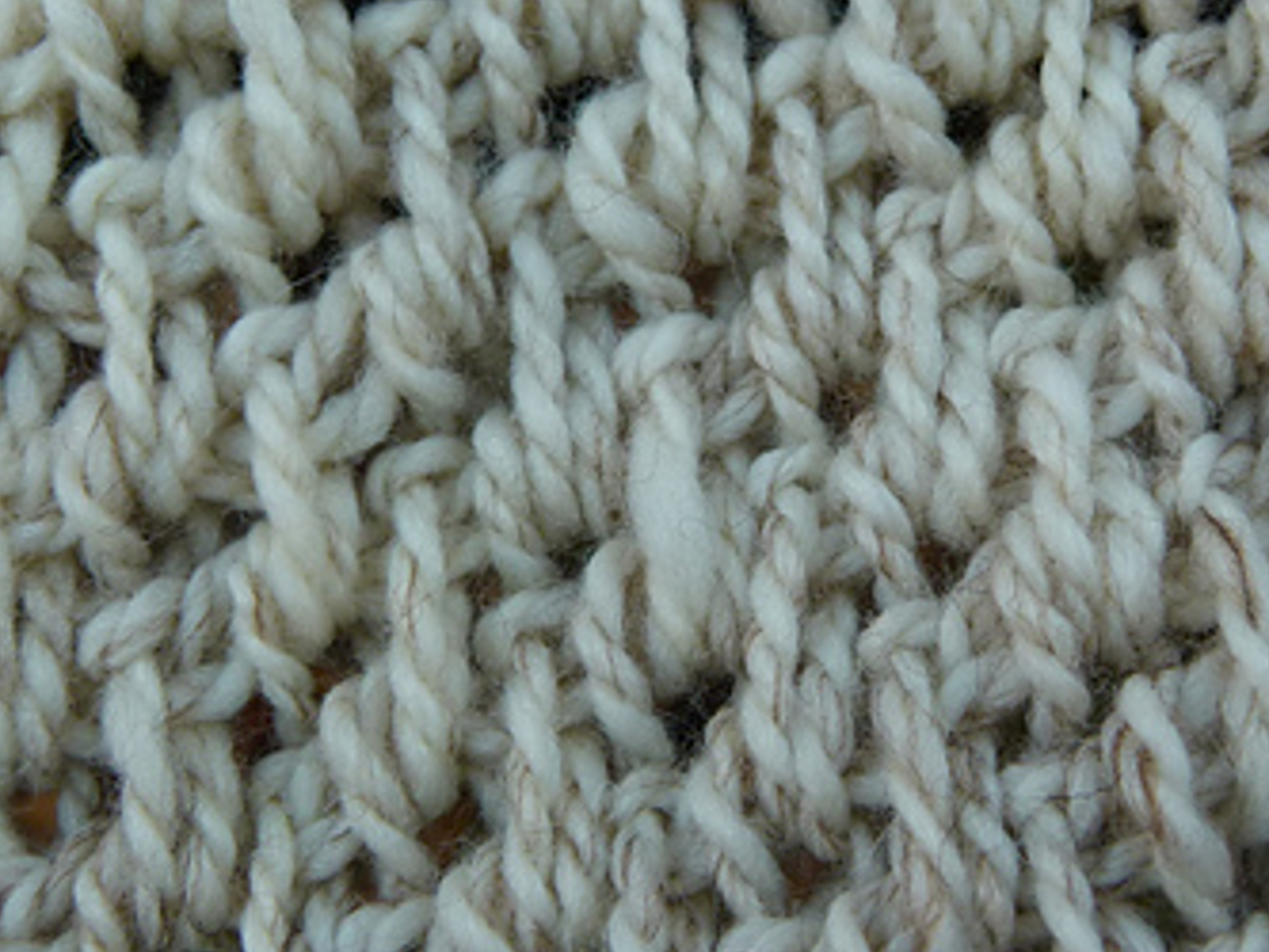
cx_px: 770
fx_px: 2090
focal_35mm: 57
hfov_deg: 33.6
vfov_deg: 25.6
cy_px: 371
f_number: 3.1
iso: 160
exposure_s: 1/60
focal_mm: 6.8
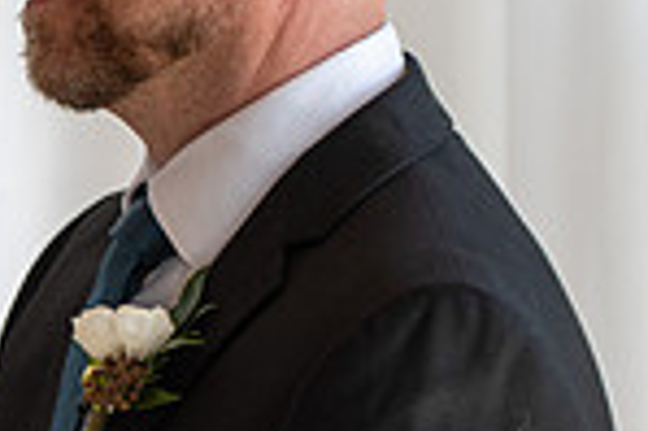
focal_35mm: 453
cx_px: -535
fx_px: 8145
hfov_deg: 4.5
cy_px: 255
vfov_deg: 3.0
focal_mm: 116
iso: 125
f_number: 3.2
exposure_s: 1/160
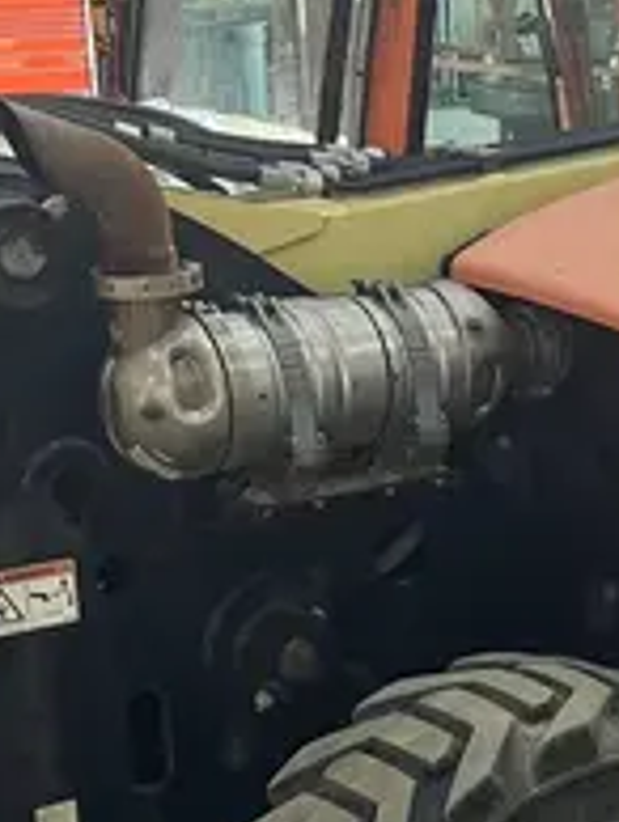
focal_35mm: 98
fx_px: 2331
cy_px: 561
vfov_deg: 19.9
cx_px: 721
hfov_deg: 14.7
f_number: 1.6
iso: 100
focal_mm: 5.1
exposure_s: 1/60
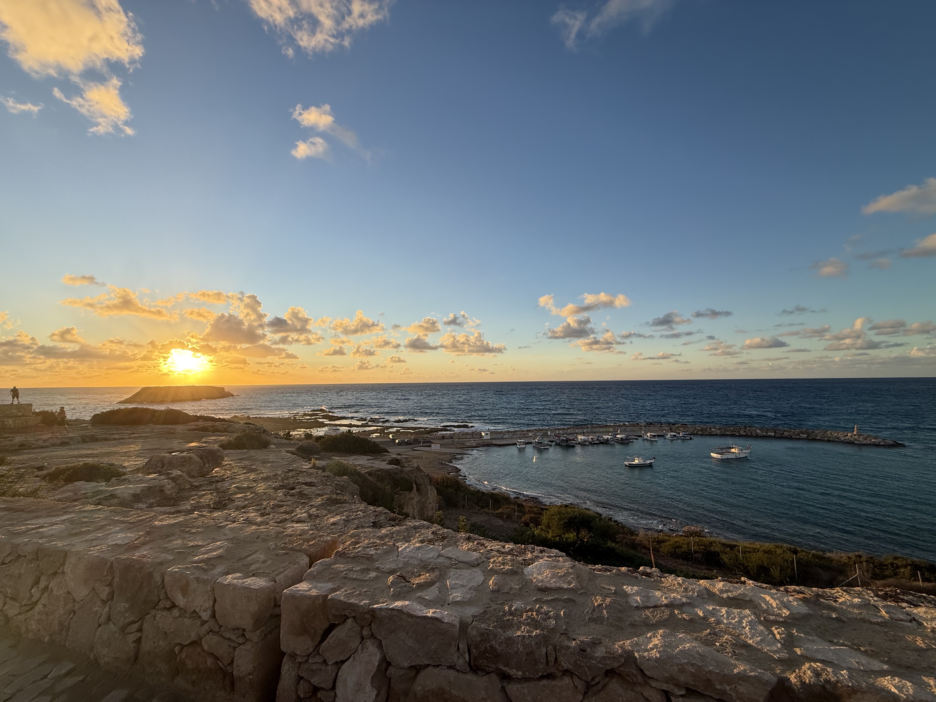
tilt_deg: +4.6
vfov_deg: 85.7
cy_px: 351
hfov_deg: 102.1
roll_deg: +0.7
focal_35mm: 14
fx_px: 379
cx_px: 468
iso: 50
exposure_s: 1/1259
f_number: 2.2
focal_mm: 2.22
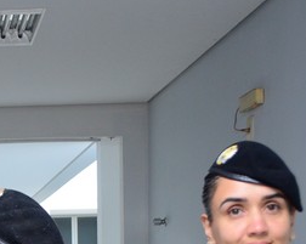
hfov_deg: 17.8
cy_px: 351
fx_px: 905
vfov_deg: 14.5
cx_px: -104
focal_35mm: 100
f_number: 5
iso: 800
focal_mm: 20
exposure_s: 1/160
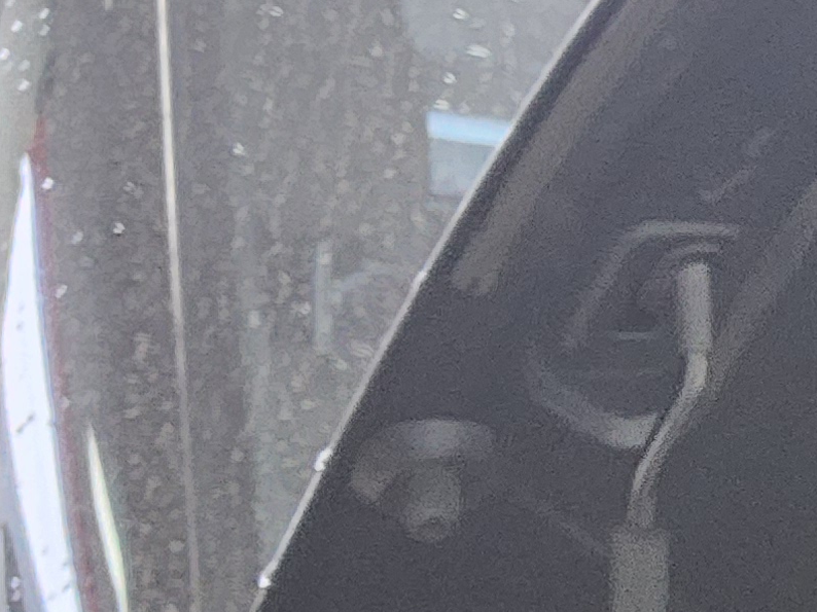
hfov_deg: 12.2
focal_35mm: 130
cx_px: 1941
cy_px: 1127
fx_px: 3067
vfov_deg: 10.6
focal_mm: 3.08
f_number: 2
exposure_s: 1/120
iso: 320
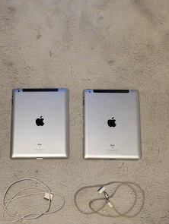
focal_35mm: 65
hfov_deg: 22.6
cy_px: 132
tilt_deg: -71.4
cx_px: 72
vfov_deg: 29.7
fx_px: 422
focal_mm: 6.76
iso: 80
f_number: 1.78
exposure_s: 1/50
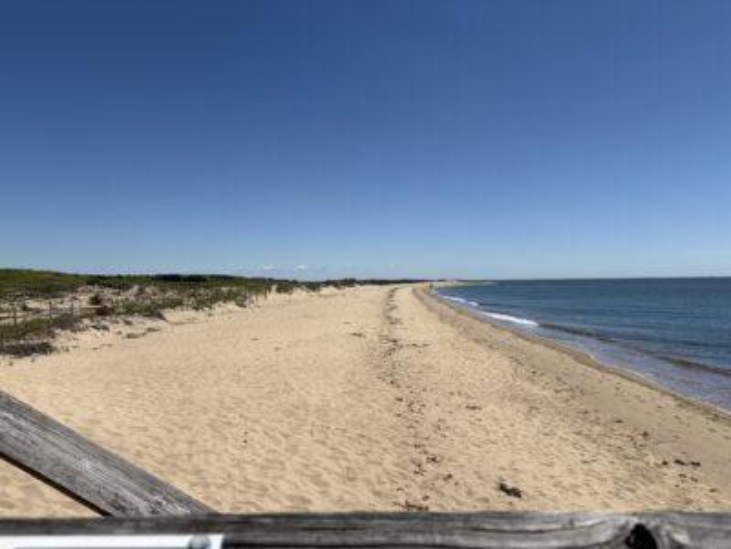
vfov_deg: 53.1
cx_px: 366
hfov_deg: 67.3
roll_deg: +1.1
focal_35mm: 26
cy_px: 274
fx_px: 549
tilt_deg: +0.6
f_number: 1.6
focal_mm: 5.96
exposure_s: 1/10101
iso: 50
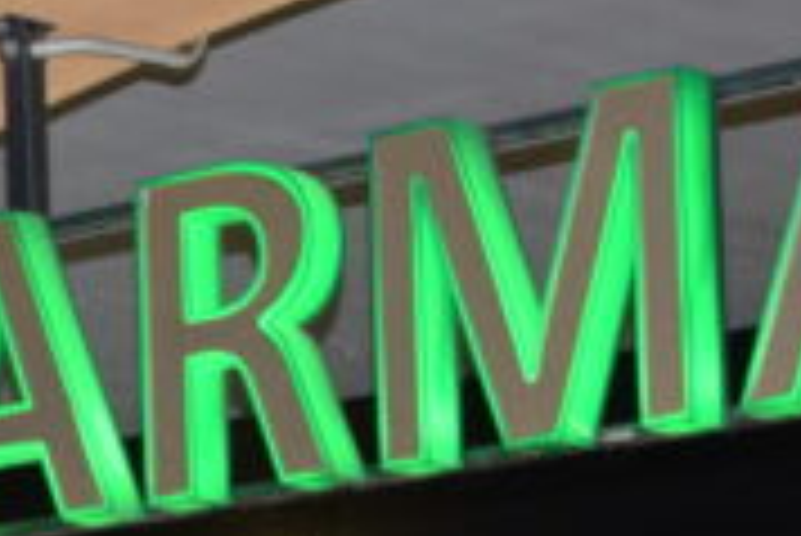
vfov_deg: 6.0
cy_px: 1133
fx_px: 4988
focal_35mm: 224
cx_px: -256
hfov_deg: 9.0
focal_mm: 26
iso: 800
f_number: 4
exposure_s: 1/60
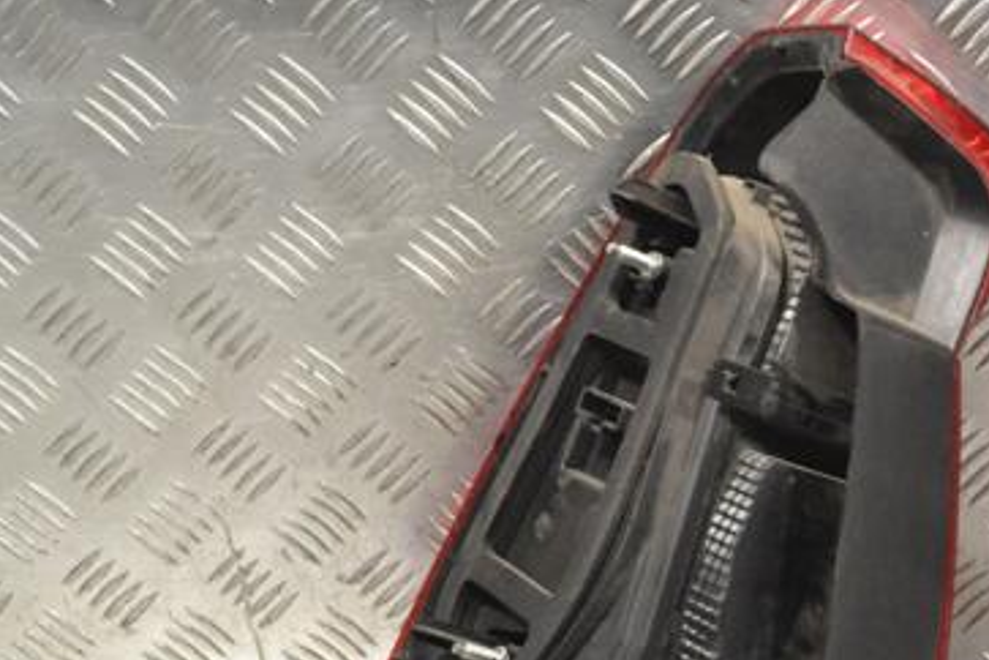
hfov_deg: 19.5
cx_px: 725
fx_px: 2857
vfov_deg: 13.1
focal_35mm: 104
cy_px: 494
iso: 3200
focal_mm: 42
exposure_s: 1/250
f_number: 8
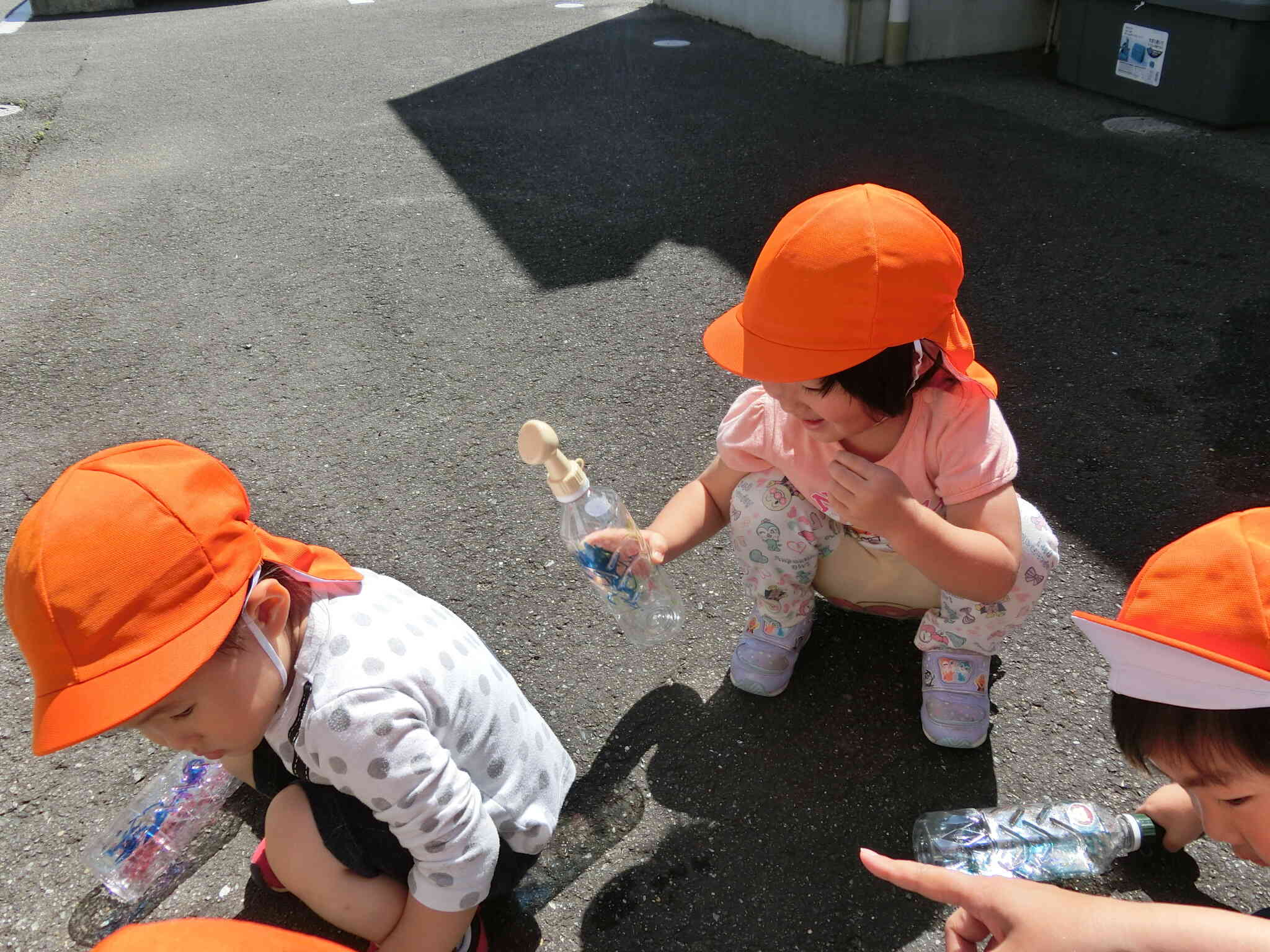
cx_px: 635
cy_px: 476
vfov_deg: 48.2
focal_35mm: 29
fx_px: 1064
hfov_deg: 61.7
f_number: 3.7
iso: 80
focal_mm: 5.2
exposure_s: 1/800
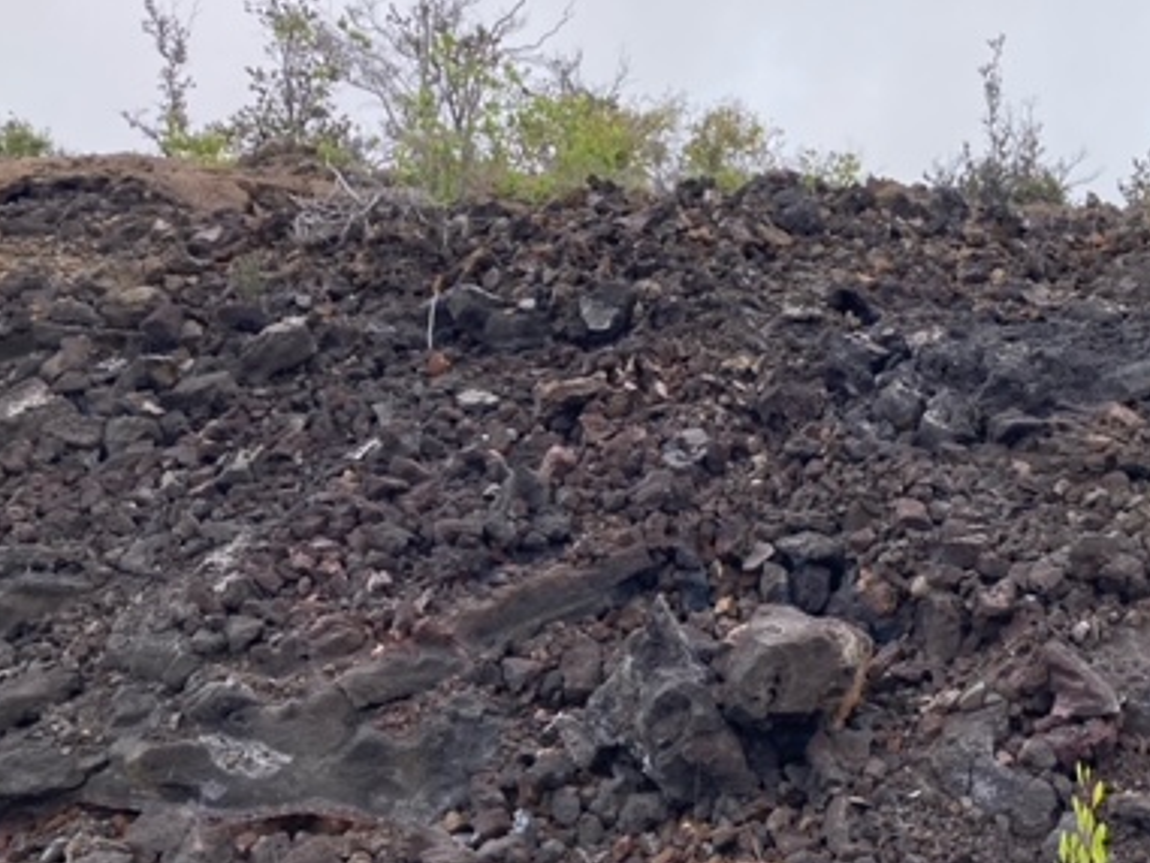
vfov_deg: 30.9
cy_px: 368
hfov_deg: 39.4
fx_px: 1562
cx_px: 854
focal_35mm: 47
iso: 20
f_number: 1.8
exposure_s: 1/796
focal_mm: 3.99
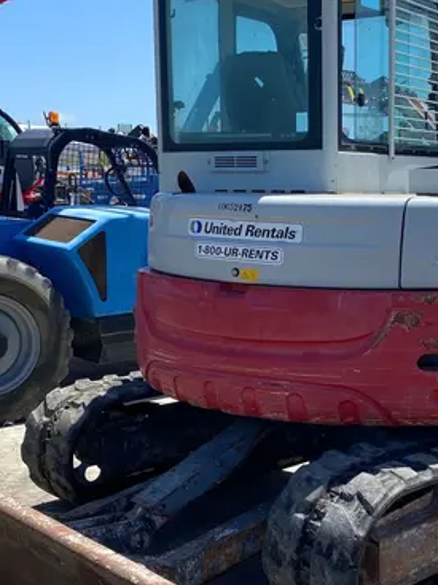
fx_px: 878
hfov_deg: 27.5
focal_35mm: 52
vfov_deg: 36.8
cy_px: 315
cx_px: 346
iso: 32
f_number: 1.8
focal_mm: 4.25
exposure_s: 1/2183
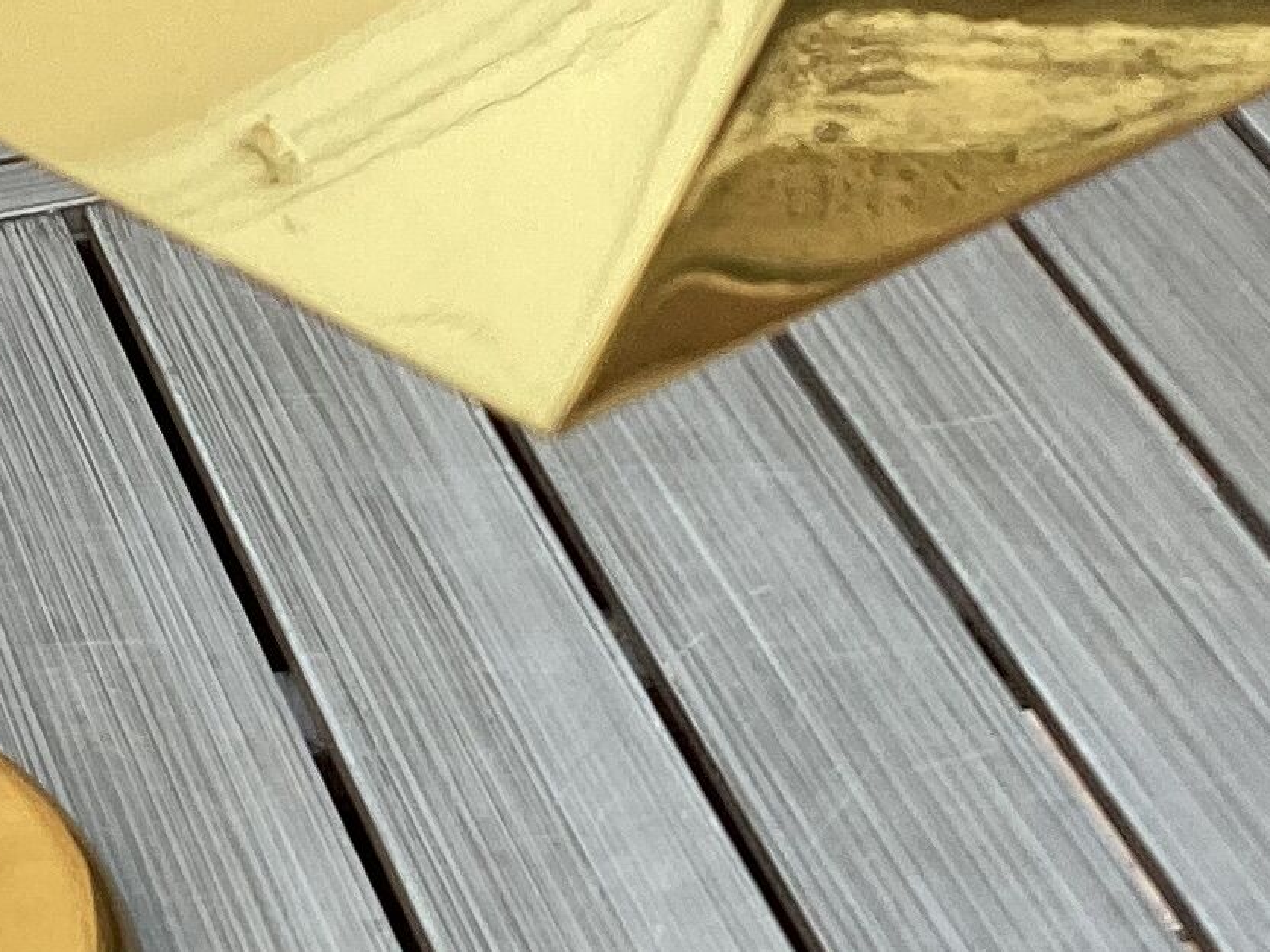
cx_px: 463
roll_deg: +2.4
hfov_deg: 16.3
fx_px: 4439
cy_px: 255
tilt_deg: -33.4
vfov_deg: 12.2
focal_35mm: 121
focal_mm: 3.3
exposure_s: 1/189
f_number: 2.4
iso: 25
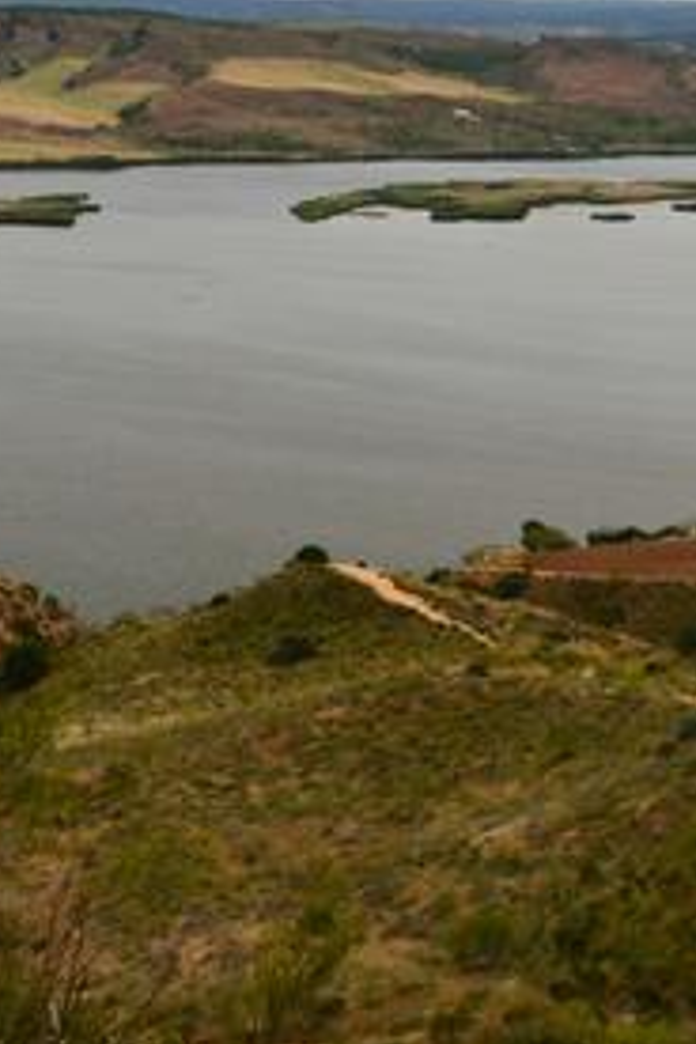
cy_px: 197
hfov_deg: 13.0
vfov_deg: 19.4
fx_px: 3016
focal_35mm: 104
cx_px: 666
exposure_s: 1/200
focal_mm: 24
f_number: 10
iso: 200
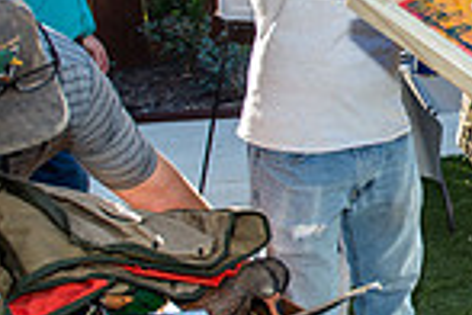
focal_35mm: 67
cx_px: 594
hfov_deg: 26.2
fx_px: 878
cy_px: 90
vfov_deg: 20.2
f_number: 3.2
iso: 160
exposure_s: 1/160
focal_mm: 17
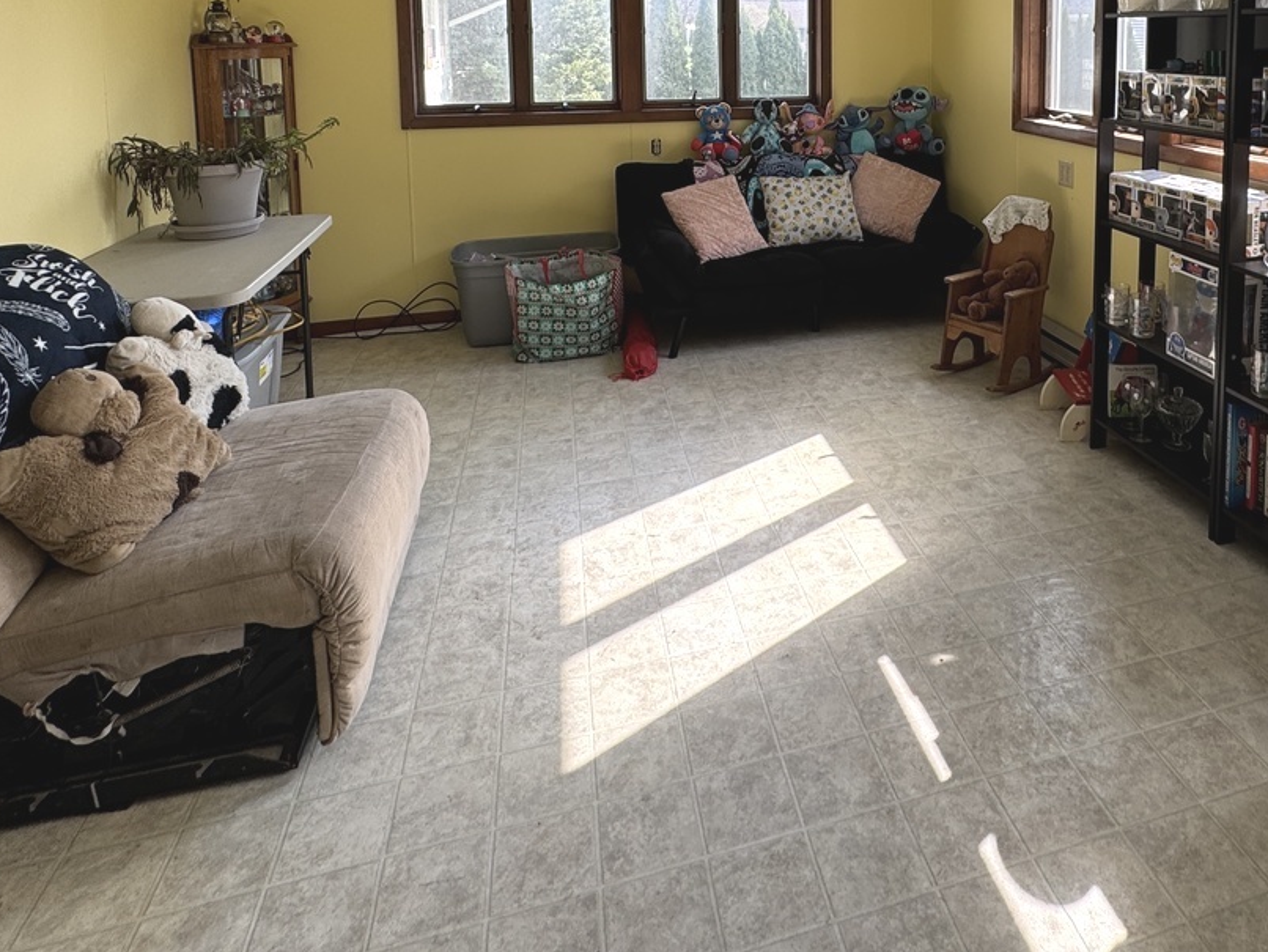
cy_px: 118
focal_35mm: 25
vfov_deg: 49.6
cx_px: 845
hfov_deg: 67.5
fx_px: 916
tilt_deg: -7.3
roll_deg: +0.9
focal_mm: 2.22
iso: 40
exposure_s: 1/99
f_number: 2.2
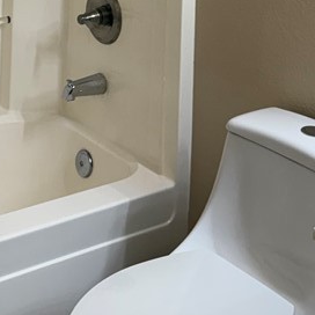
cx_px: 56
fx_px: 824
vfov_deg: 19.0
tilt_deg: -3.5
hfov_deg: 21.3
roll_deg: -1.2
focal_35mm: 80
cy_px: -156
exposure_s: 1/120
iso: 125
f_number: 1.78
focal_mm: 6.76
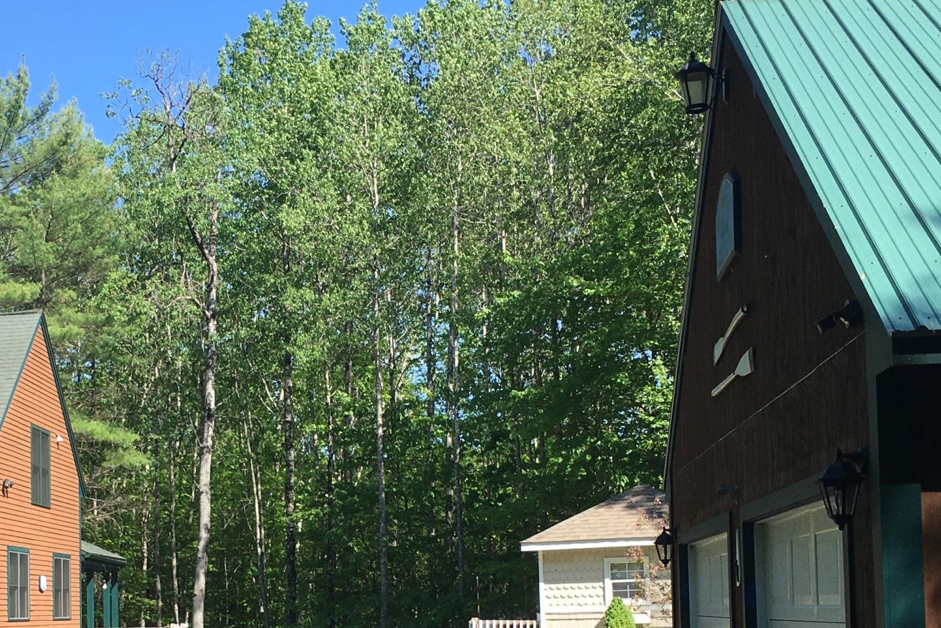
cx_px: 230
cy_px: 538
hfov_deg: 31.8
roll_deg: +0.1
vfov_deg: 21.5
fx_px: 1621
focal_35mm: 62
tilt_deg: +3.0
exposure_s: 1/620
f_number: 2.2
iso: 25
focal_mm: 4.15
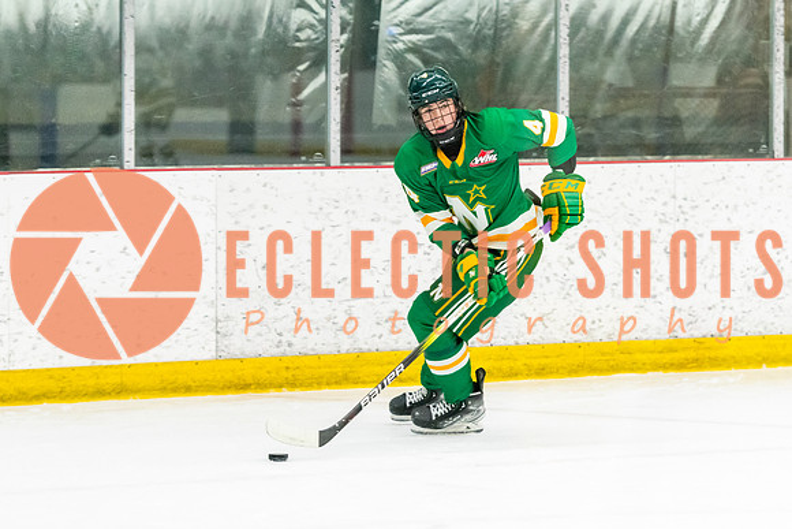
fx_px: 4256
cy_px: 265
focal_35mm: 193
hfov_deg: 10.6
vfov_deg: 7.1
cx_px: 519
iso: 3200
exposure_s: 1/800
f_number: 2.8
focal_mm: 122
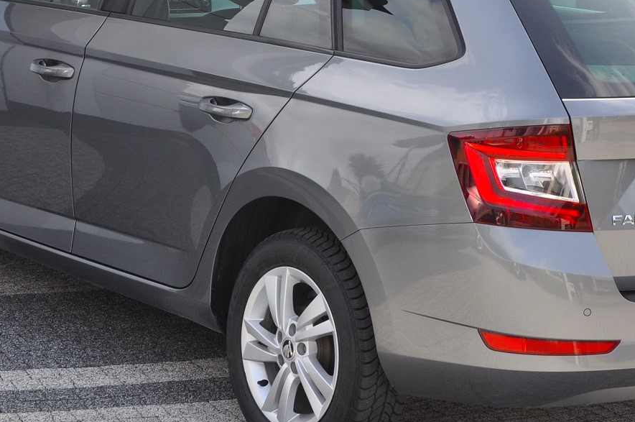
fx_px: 2556
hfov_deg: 14.2
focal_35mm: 145
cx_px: 394
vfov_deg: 9.4
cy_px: 113
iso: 250
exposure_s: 1/250
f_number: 8
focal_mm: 45
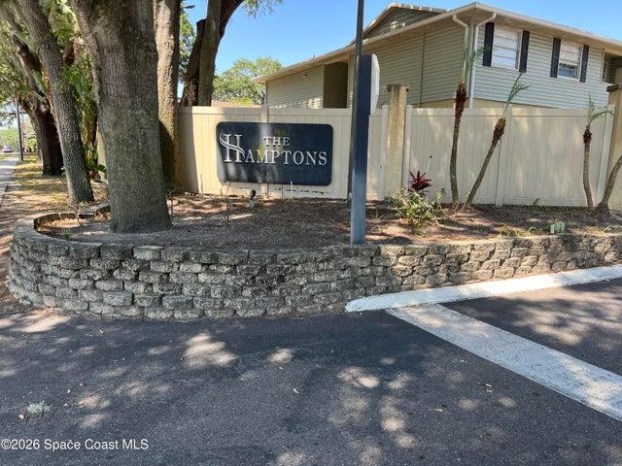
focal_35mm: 26
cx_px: 311
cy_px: 233
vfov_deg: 53.1
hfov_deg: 67.3
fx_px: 467
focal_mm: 5.7
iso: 50
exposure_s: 1/552
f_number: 1.5
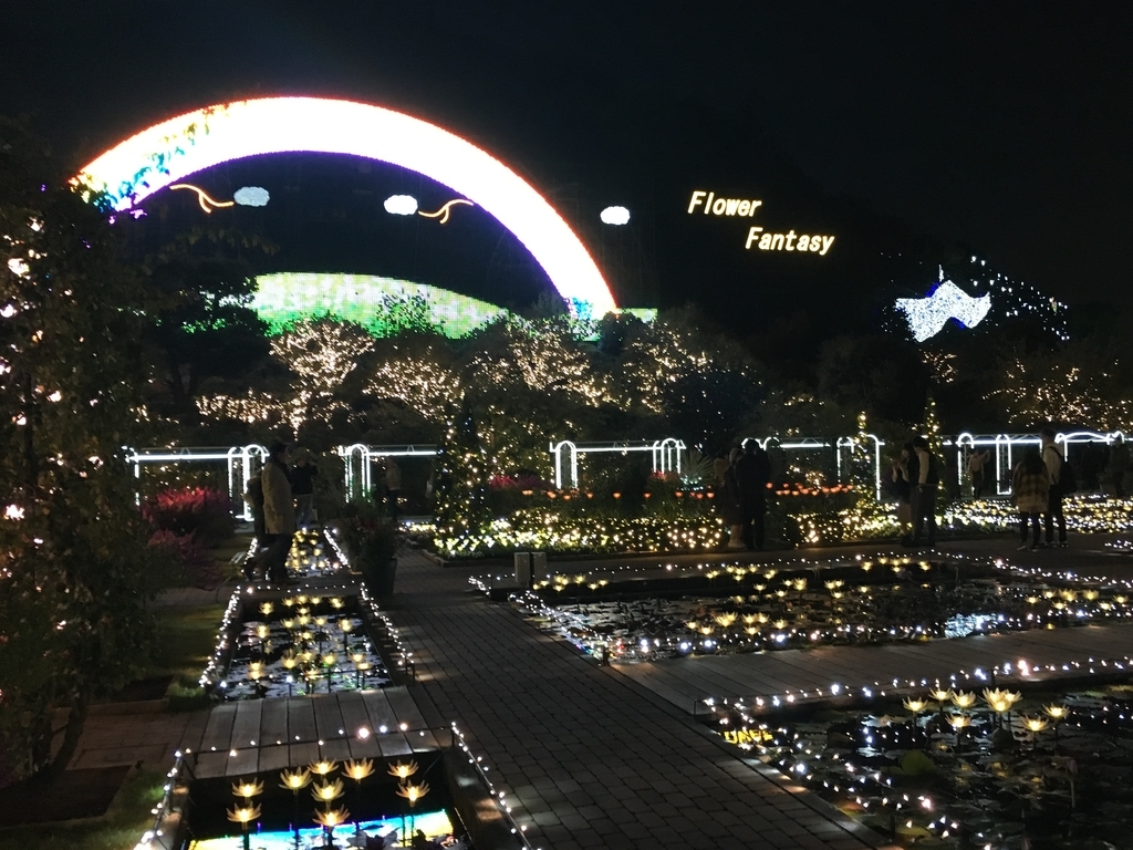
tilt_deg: -0.2
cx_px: 566
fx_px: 949
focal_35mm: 29
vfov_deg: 48.2
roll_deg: +1.5
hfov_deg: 61.7
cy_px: 425
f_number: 2.2
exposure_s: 1/17
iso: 200
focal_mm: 4.15
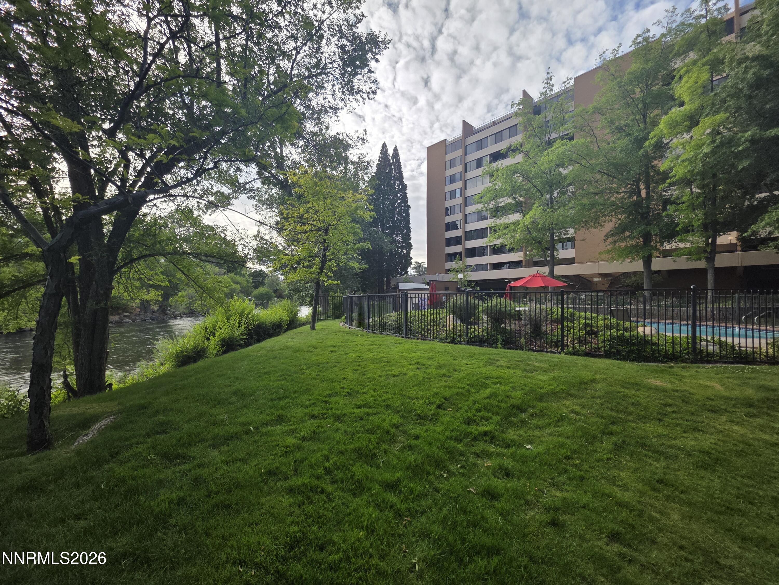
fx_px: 293
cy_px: 292
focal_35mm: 13
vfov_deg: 89.9
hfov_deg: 106.2
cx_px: 390
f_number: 1.9
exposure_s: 1/1258
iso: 40
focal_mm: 2.2
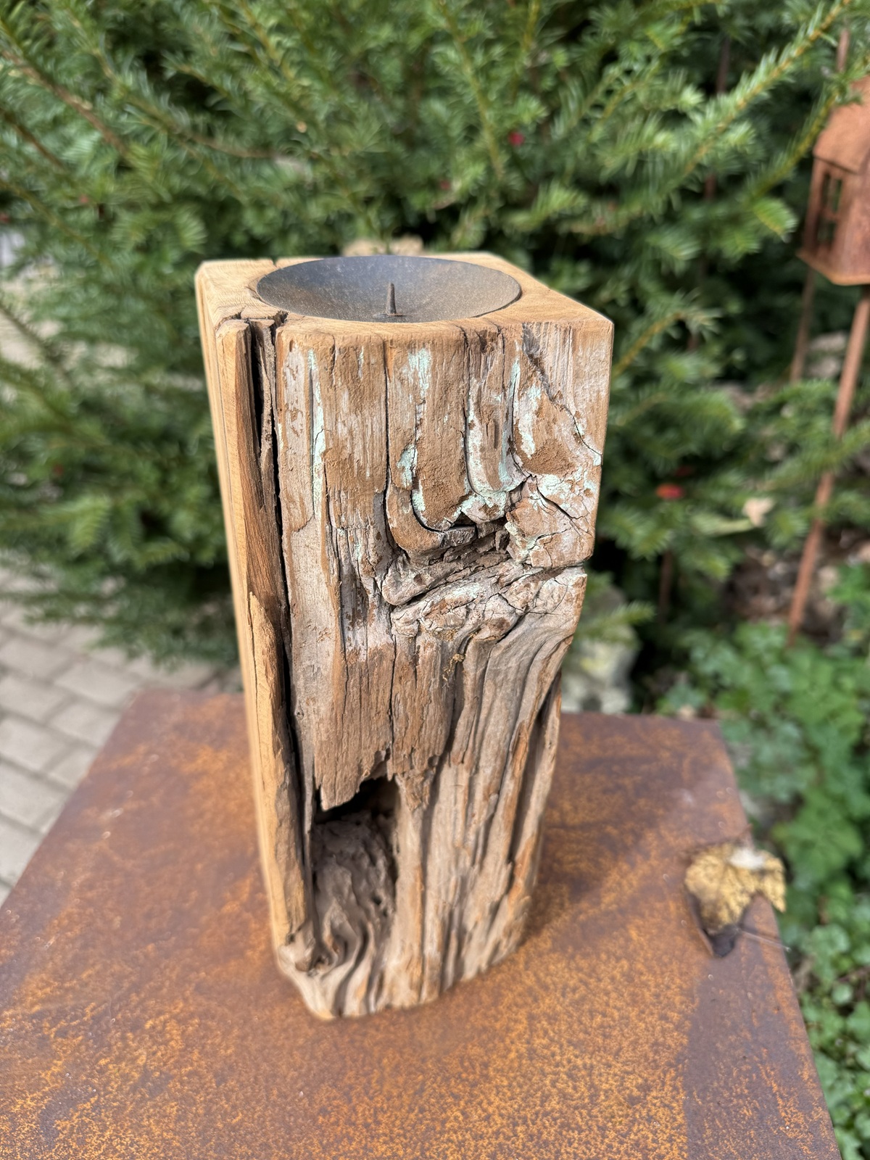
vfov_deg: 71.6
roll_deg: +3.3
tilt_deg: -25.1
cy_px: 580
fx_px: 804
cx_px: 435
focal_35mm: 24
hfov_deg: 56.8
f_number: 1.78
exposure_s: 1/609
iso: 80
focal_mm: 6.76
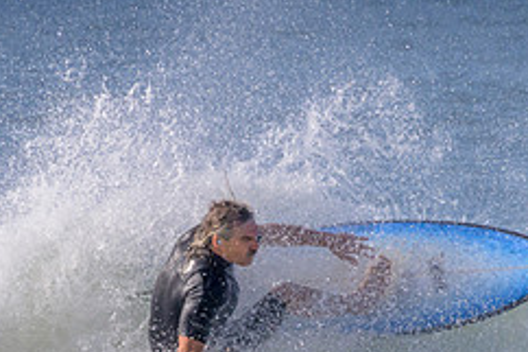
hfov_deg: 0.9
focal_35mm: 2319
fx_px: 33988
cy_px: 315
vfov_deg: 0.6
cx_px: 353
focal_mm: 800
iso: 900
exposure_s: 1/2000
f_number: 11
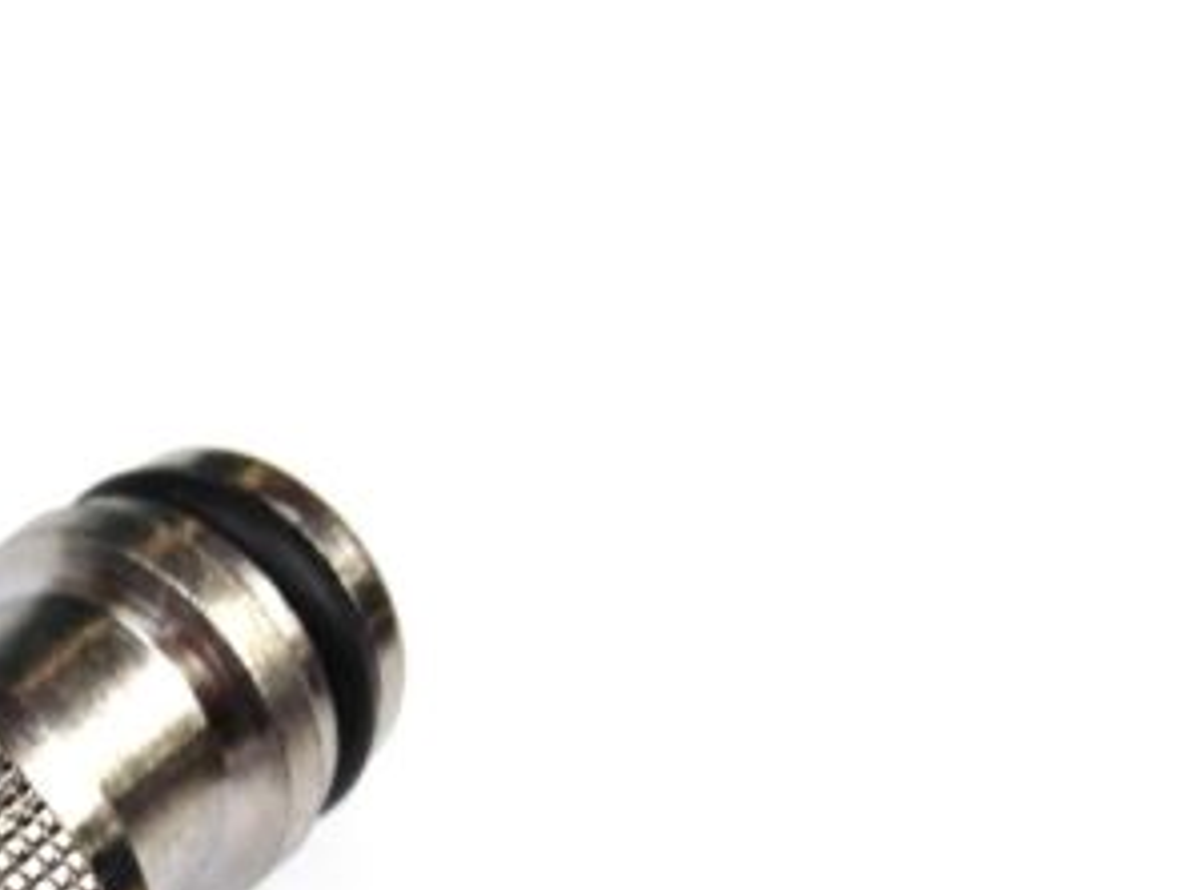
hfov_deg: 20.3
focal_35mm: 89
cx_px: -333
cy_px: 1179
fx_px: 3058
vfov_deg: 15.7
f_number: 2.4
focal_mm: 4.12
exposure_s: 1/120
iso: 50
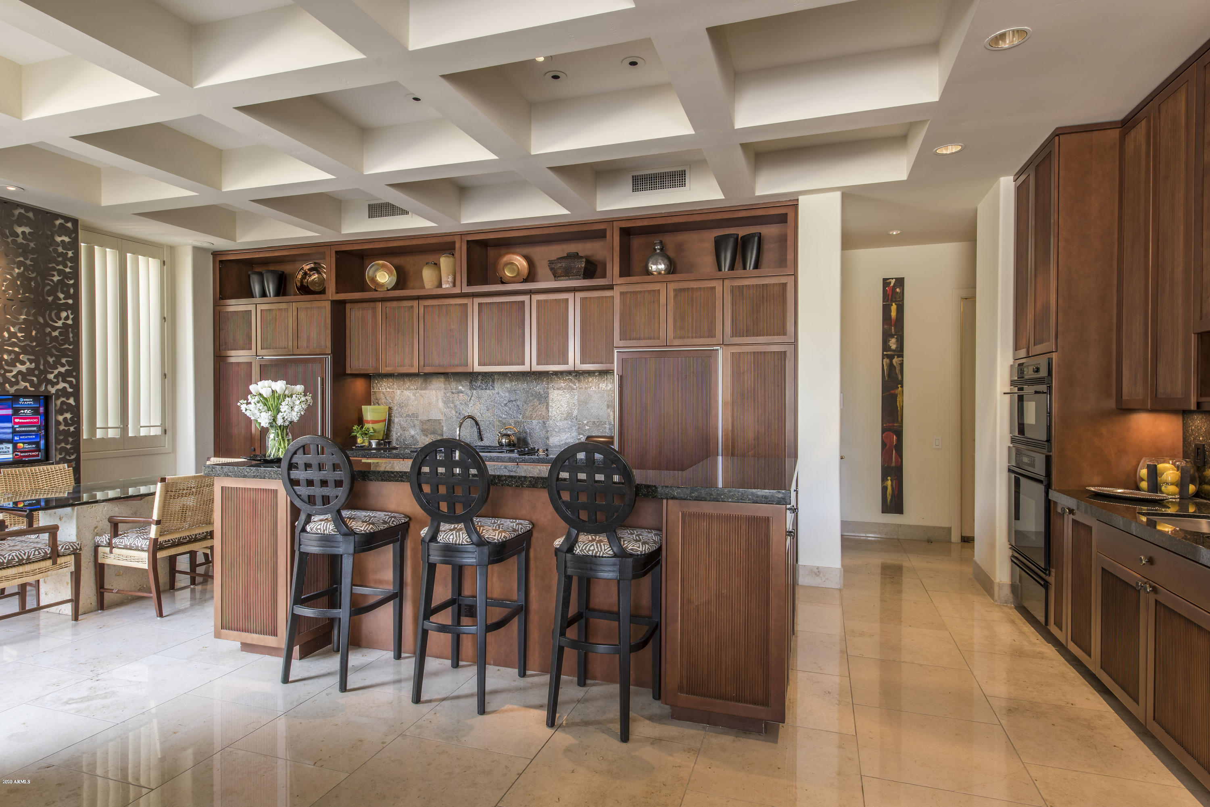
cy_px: 404
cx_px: 605
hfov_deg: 86.9
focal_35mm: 19
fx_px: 639
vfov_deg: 64.6
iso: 100
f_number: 11
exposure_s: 1/1.25
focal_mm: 19
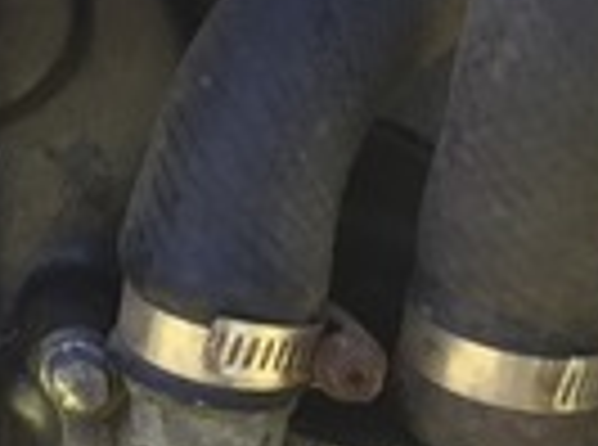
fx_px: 3015
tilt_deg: -26.3
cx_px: -845
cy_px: -451
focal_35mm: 175
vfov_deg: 8.0
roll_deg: +2.6
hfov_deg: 9.9
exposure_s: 1/100
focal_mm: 4.15
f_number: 2.2
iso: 32
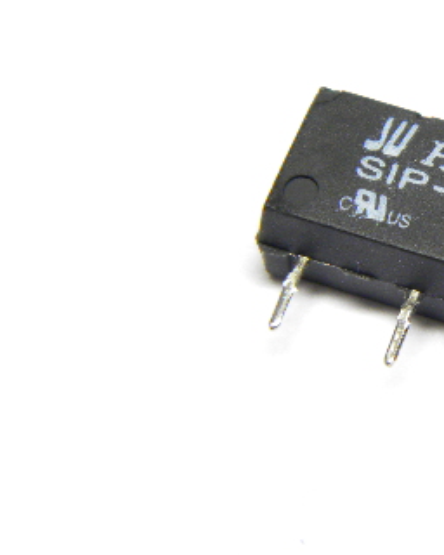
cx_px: 529
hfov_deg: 9.4
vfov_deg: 11.9
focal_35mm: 162
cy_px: 246
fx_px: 2661
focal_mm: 15.1
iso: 174
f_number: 4.5
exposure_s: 1/60
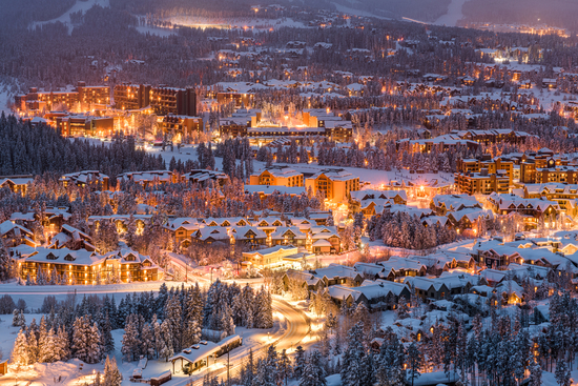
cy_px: 193
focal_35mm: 85
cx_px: 289
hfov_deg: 23.9
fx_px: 1365
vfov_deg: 16.1
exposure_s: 30
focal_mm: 85
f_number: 8
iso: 64
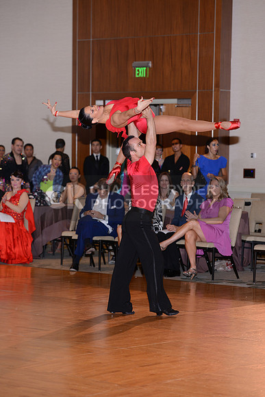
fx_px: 1379
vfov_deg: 16.4
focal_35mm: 125
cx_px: 132
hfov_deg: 11.0
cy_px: 198
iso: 1000
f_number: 4.5
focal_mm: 125
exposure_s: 1/250
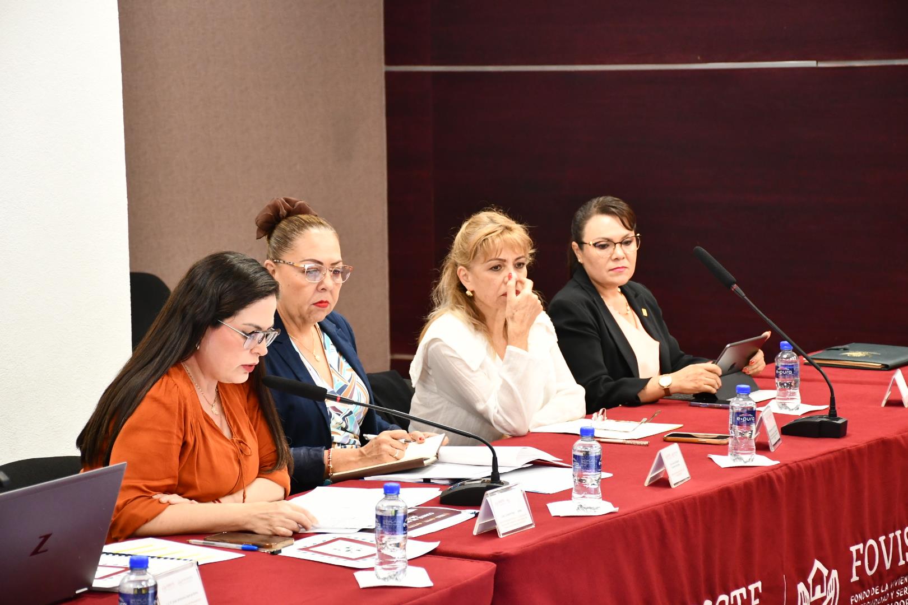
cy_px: 302
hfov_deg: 19.5
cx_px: 454
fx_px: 2648
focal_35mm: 105
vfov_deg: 13.0
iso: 2000
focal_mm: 70
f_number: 5
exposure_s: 1/60
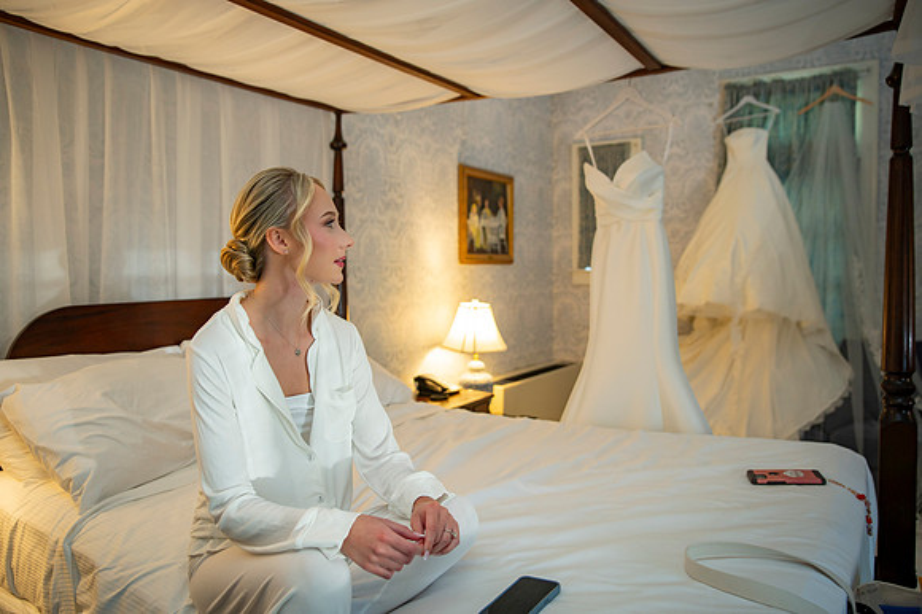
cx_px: 461
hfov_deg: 67.9
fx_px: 685
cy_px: 307
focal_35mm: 27
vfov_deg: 48.3
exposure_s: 1/60
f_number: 2.8
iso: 640
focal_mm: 26
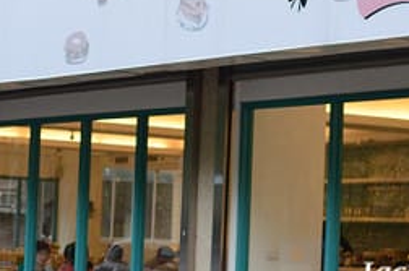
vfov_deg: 10.2
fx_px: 1511
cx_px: 76
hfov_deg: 15.3
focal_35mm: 133
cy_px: 137
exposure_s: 1/500
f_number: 2.5
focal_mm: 35
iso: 1250
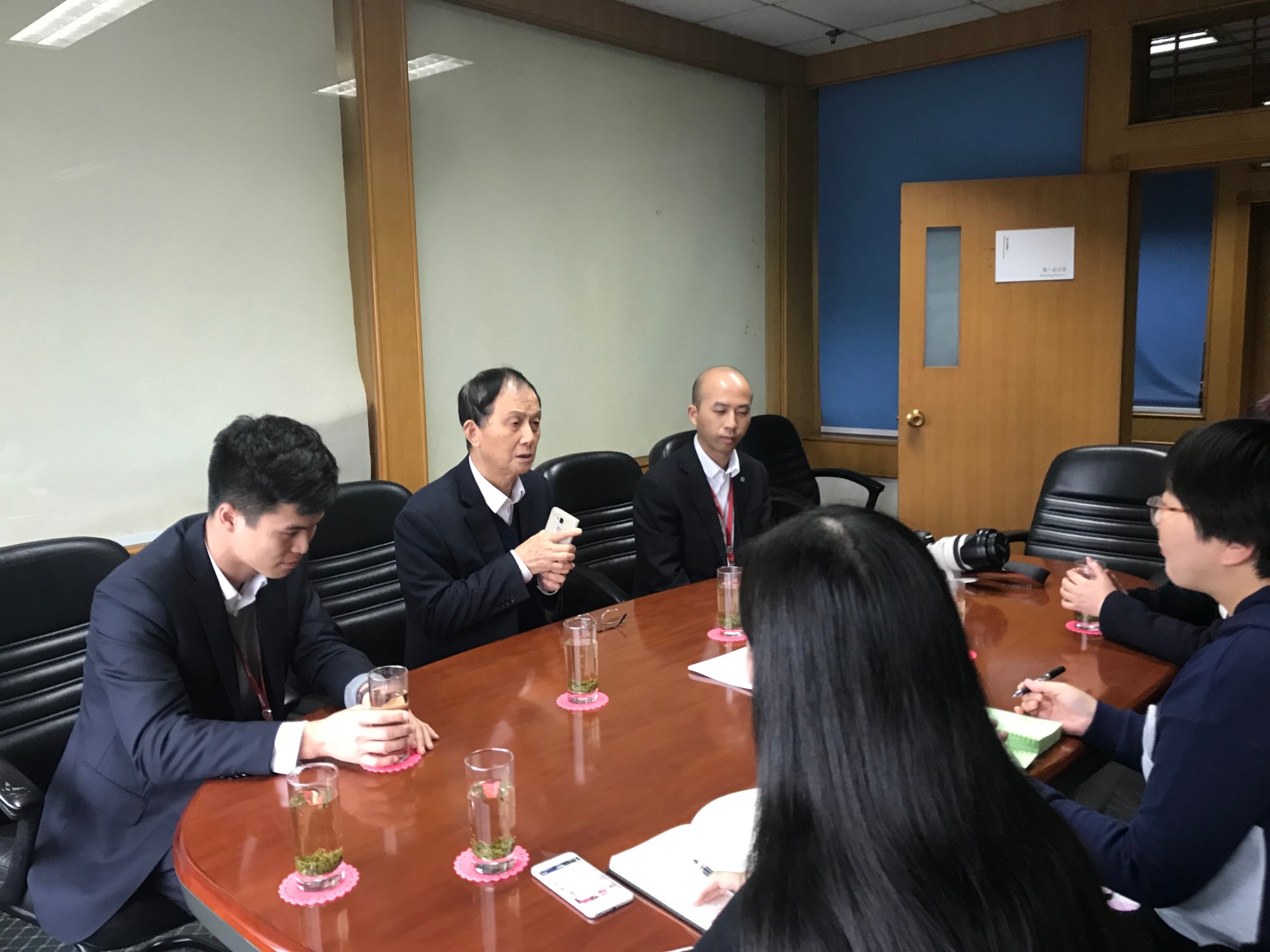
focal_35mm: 28
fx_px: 1027
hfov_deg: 63.4
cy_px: 476
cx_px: 635
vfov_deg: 49.7
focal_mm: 3.99
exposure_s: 1/17
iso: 64
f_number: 1.8
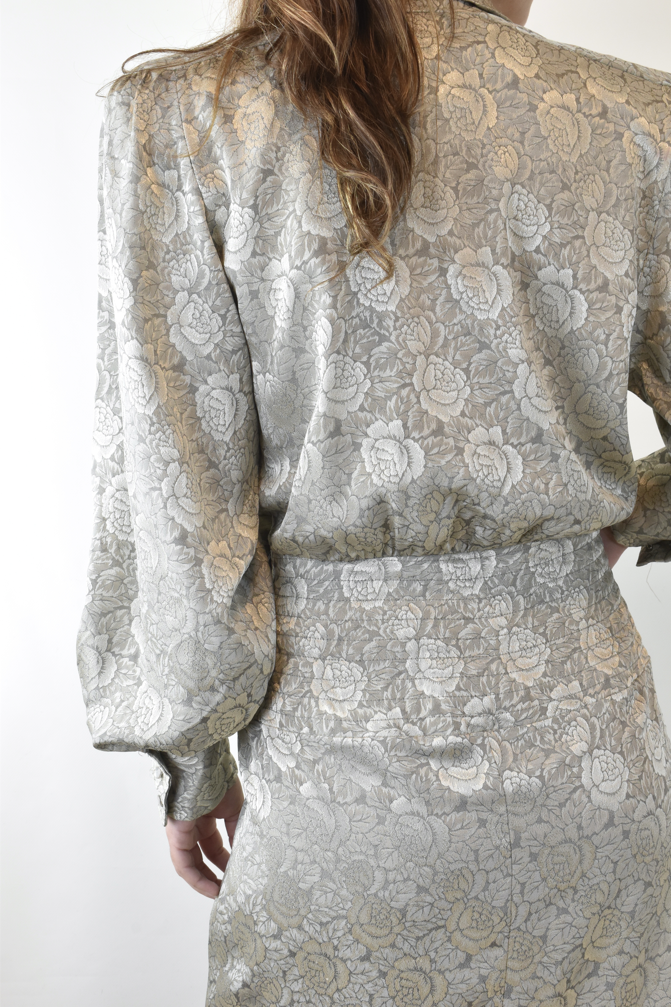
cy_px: 504
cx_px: 336
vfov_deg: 41.1
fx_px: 1342
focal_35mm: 48
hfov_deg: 28.1
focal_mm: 32
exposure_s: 1/30
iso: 1000
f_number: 13
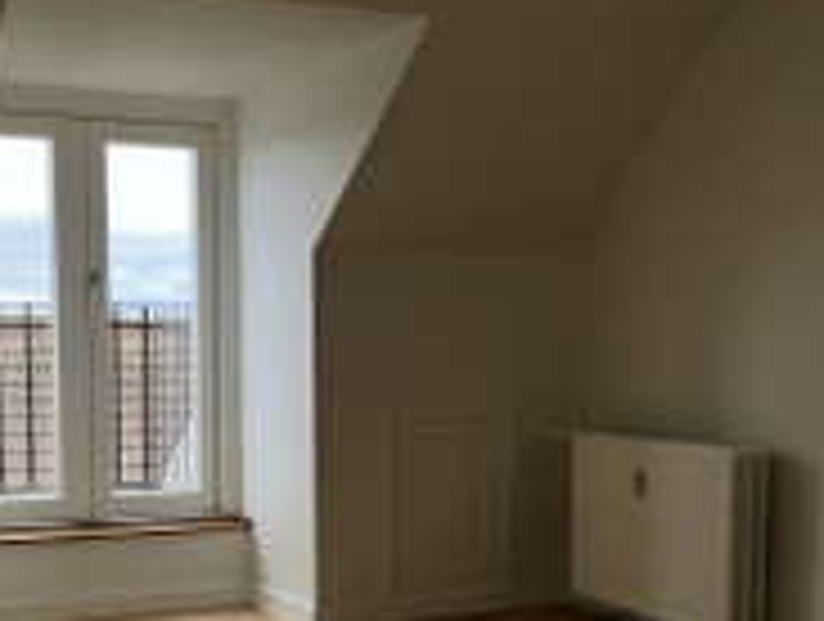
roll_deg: +1.0
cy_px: 500
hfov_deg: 32.5
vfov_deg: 24.5
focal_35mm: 59
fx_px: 1407
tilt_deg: -7.5
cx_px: 315
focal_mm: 3
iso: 25
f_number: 1.8
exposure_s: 1/60
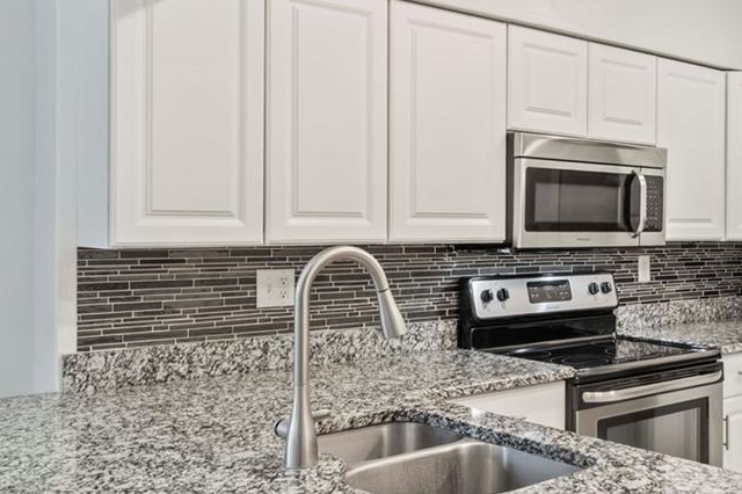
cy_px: 247
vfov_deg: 33.4
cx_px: 617
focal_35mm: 40
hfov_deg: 45.5
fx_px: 824
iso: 200
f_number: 8
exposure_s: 1/1.67
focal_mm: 16
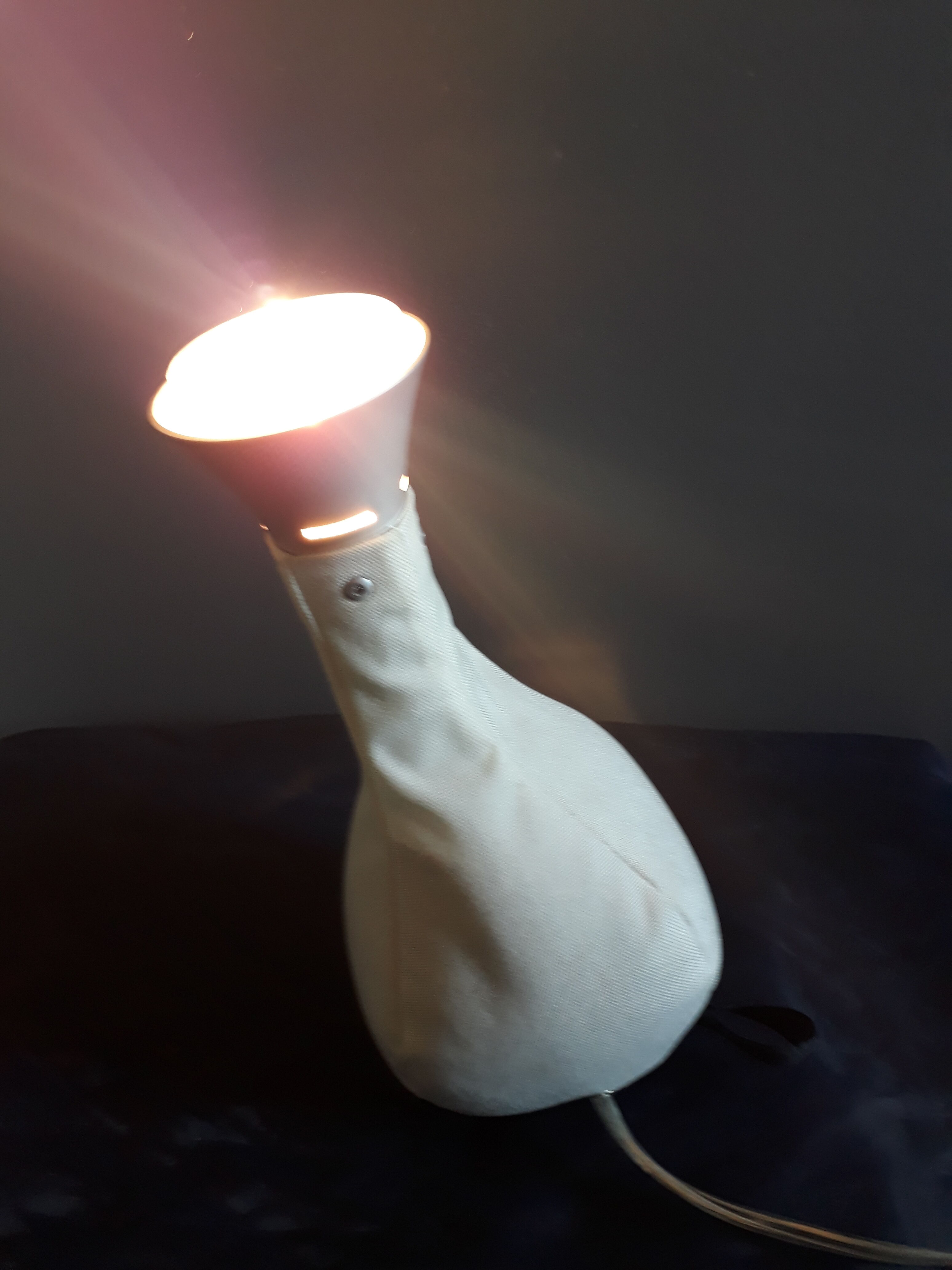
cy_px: 635
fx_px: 990
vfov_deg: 65.3
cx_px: 476
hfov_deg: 51.4
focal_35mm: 27
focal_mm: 3.6
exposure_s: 1/33
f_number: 1.9
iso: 100
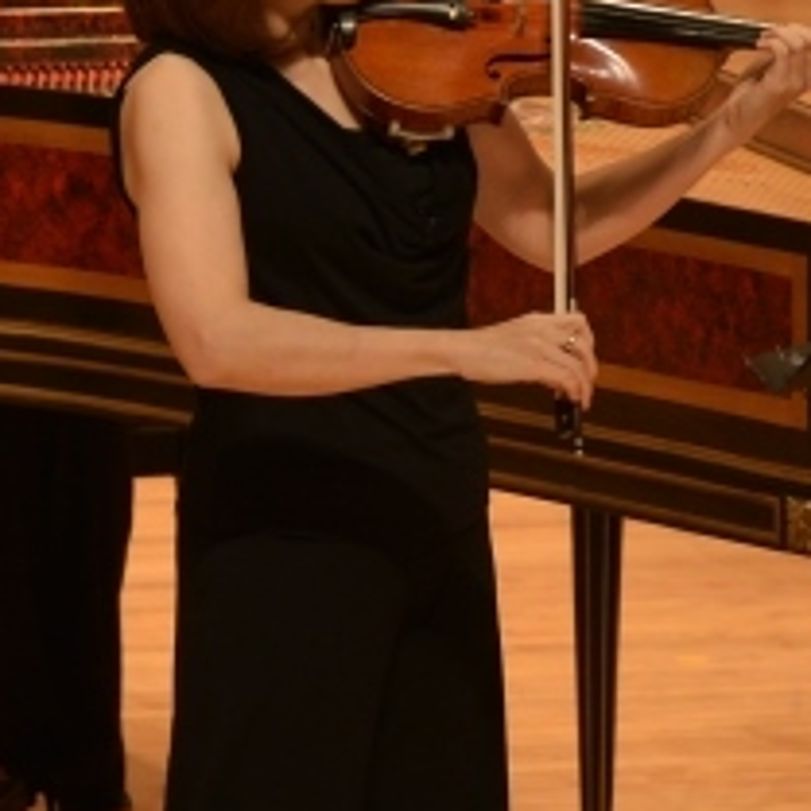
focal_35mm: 834
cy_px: 180
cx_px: 1087
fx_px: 22106
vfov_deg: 2.1
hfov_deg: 2.1
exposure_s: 1/125
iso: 800
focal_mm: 200
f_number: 5
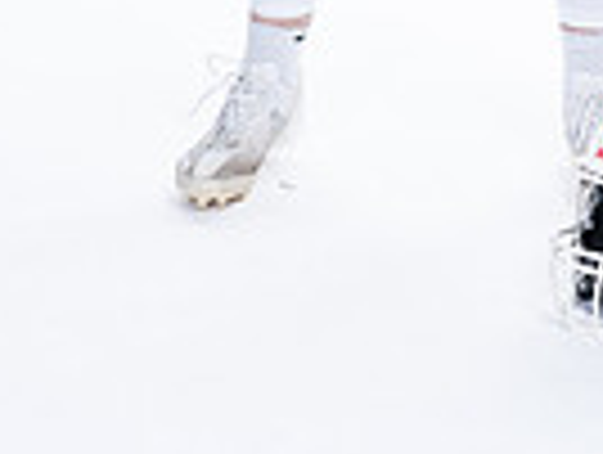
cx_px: 468
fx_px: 3211
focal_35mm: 184
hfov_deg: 10.7
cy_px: -548
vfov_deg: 7.7
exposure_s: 1/250
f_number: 5.6
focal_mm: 57
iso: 400
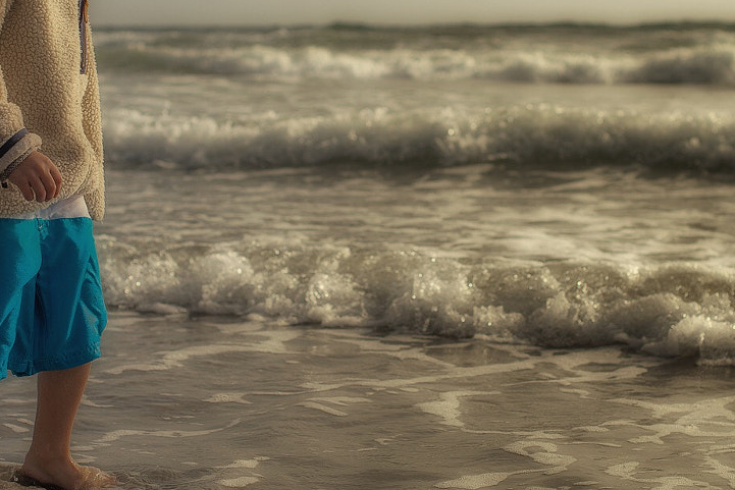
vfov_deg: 12.3
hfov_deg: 18.4
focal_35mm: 111
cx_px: 384
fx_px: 2267
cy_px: 173
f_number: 3.5
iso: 50
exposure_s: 1/2000
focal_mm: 50
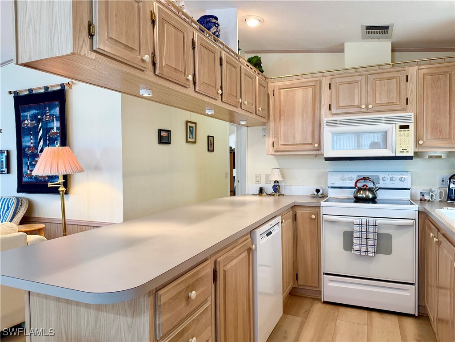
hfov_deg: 71.6
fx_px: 315
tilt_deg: -2.0
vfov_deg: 56.8
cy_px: 171
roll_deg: +0.4
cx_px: 228
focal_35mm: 24
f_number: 1.78
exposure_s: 1/120
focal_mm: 6.76
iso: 125
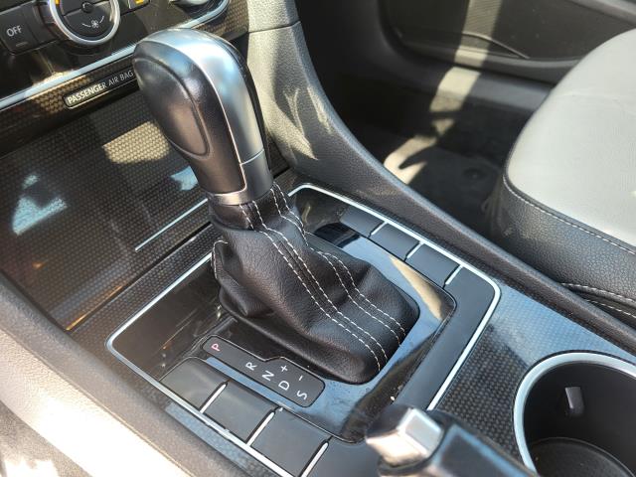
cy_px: 238
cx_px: 318
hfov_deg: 67.3
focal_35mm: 26
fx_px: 478
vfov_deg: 53.1
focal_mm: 5.4
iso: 50
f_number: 1.8
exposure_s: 1/120
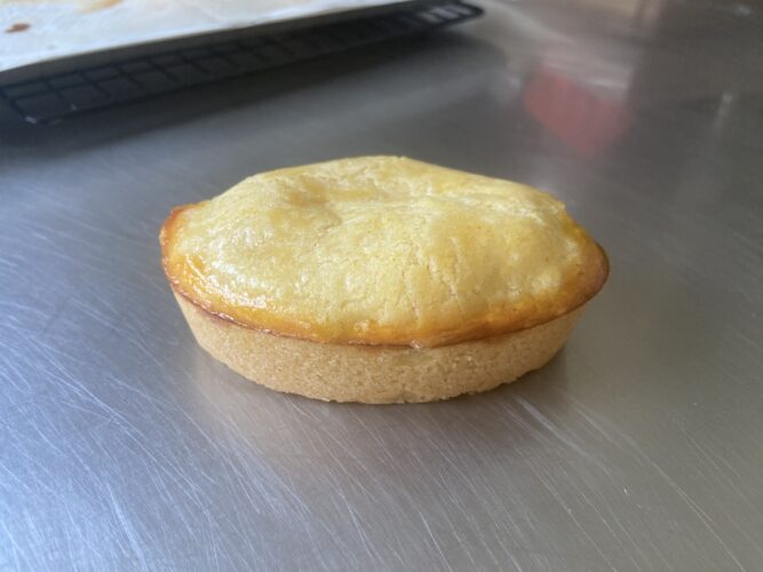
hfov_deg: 67.3
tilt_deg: -40.1
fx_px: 573
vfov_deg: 53.0
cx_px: 382
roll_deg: -2.9
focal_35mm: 26
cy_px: 286
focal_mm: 4.25
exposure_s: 1/115
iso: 125
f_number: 1.8
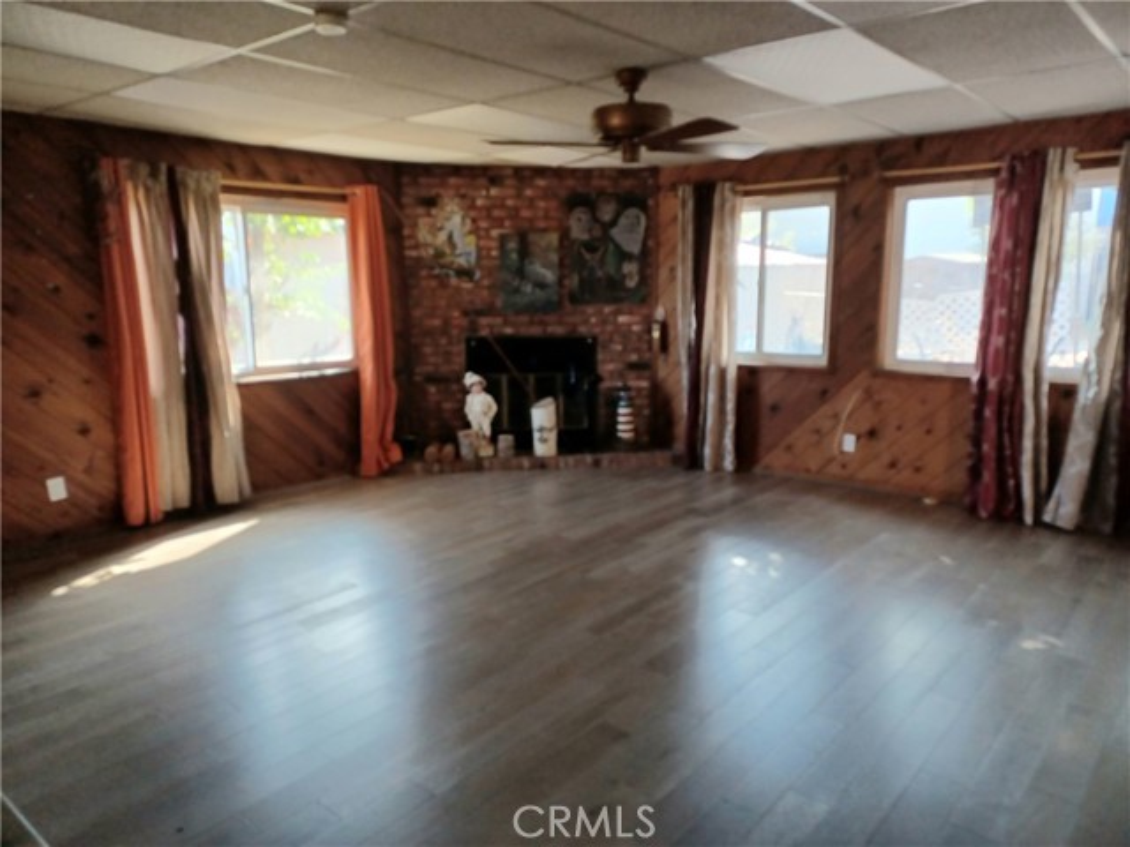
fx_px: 816
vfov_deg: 54.9
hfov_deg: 69.4
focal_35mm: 25
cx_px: 565
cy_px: 424
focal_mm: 4.6
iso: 200
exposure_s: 1/50
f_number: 1.8
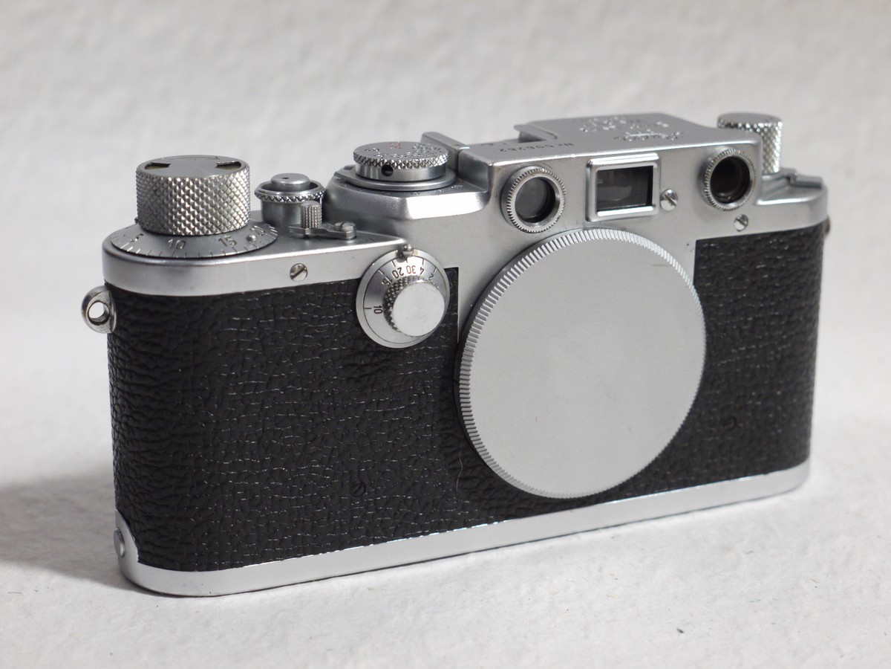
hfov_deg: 25.0
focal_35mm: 78
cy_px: 334
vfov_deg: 18.9
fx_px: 2008
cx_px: 446
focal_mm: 39
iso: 800
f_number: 6.3
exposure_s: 1/13
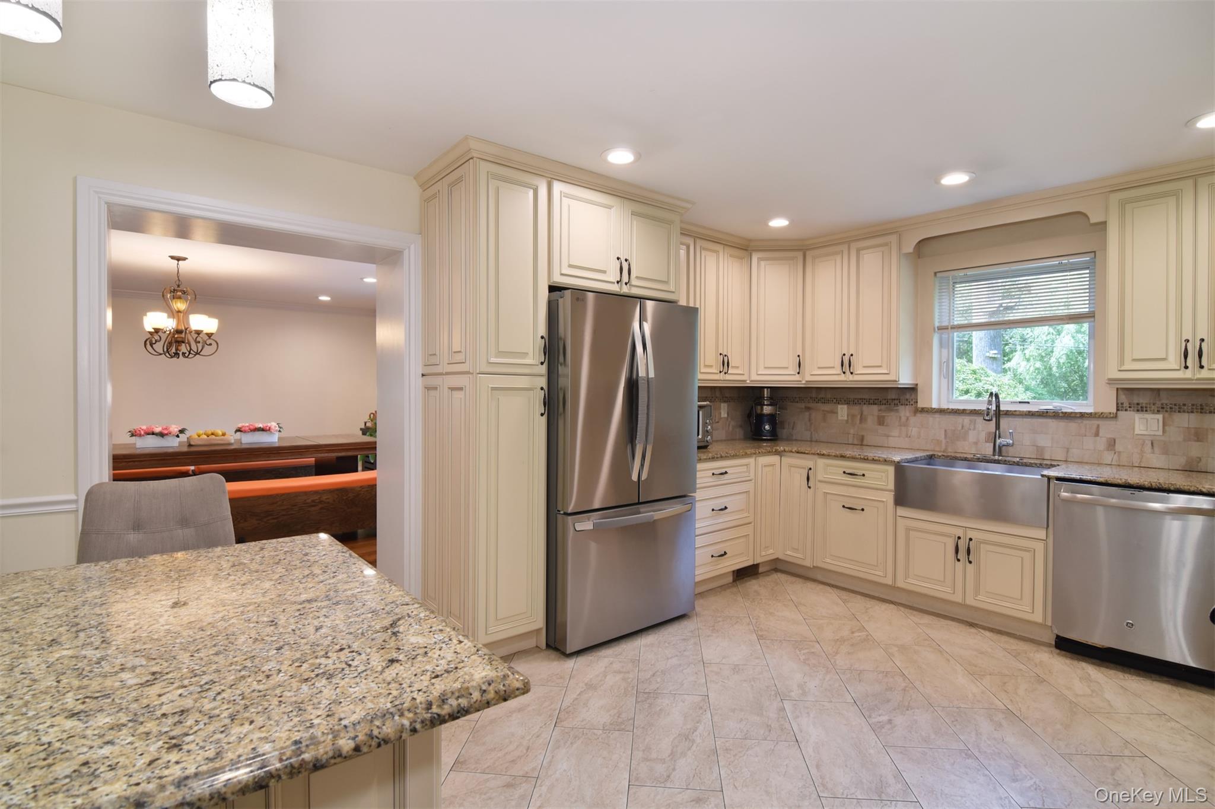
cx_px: 608
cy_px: 404
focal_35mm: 16
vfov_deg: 72.0
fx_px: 557
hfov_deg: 95.0
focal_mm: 11
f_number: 8
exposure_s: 1/40
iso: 640
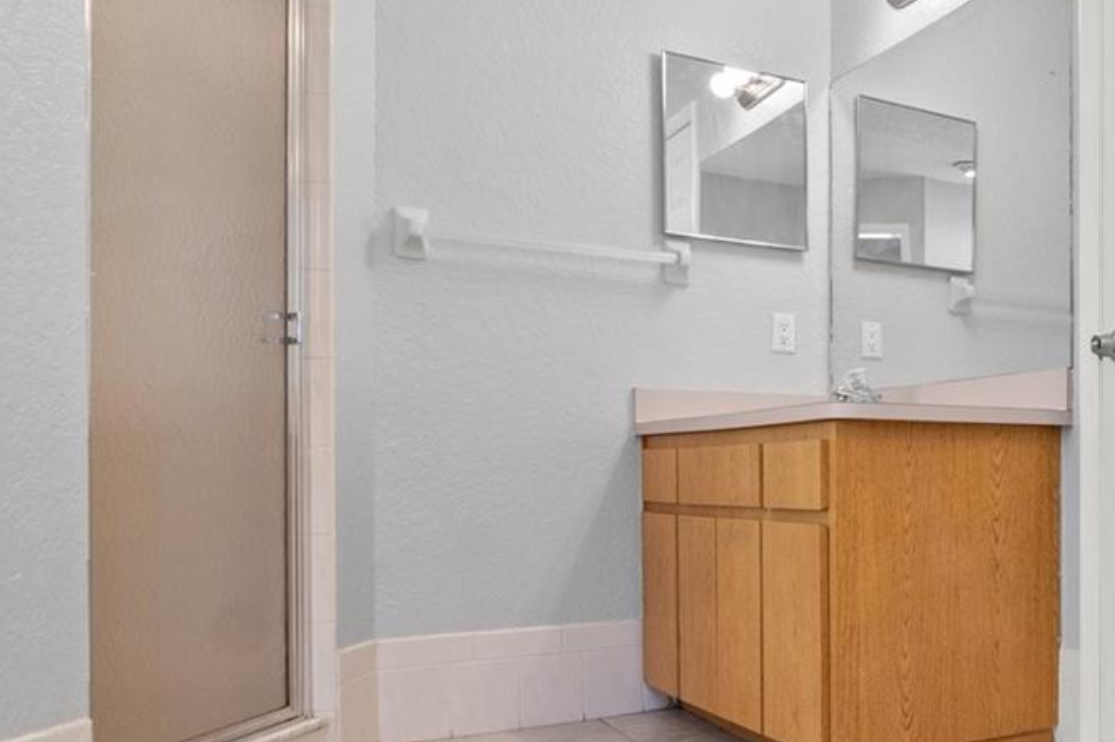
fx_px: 1114
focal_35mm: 36
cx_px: 1227
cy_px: 466
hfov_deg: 42.0
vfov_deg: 36.6
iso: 400
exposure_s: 1/8
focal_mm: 10
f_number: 7.1
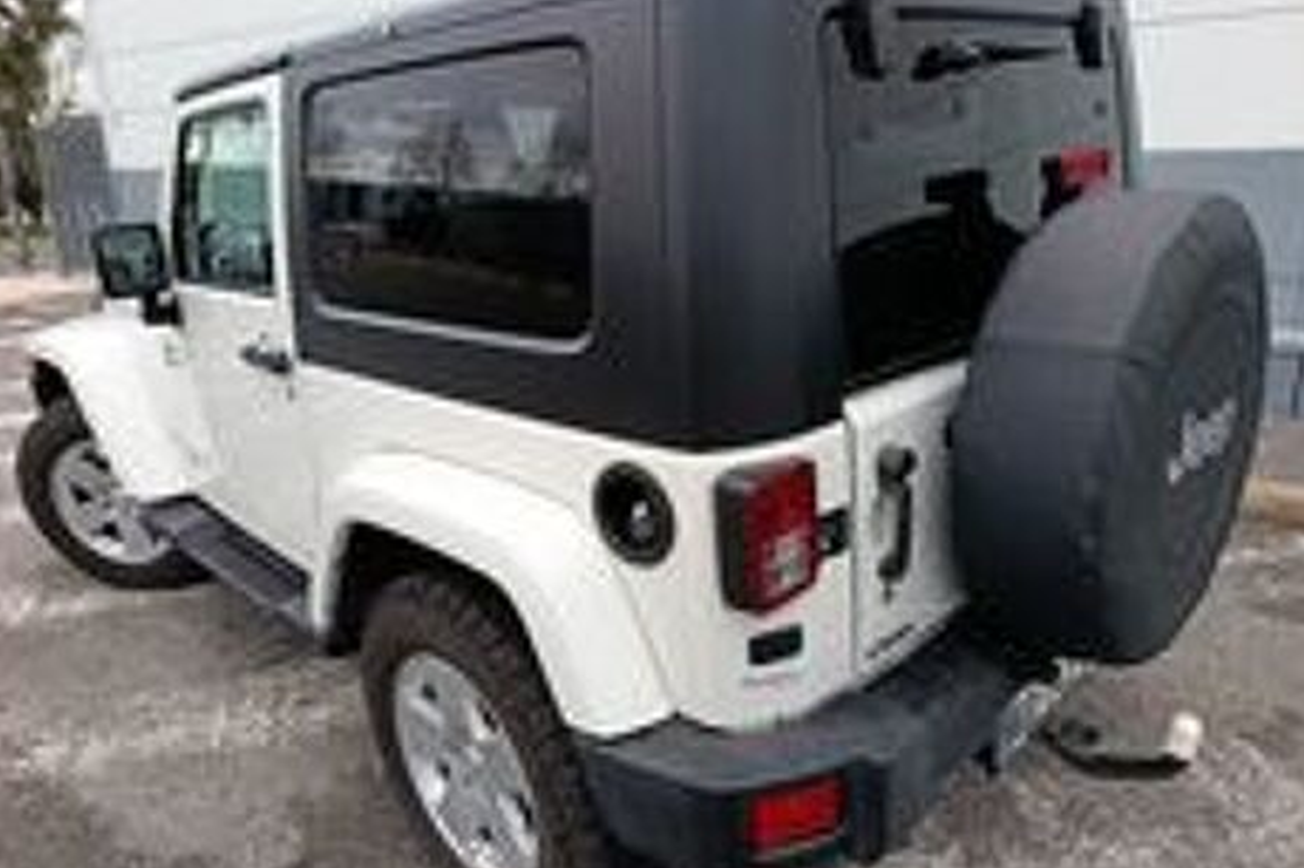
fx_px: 941
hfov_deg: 69.4
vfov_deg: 49.5
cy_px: 441
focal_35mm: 26
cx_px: 653
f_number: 1.75
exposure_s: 1/100
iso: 261
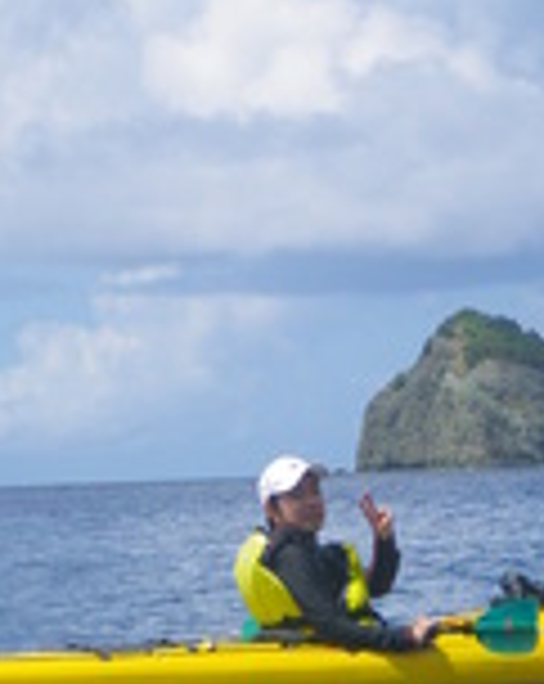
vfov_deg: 8.0
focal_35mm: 242
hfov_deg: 6.4
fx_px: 4885
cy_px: 518
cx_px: 265
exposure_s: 1/400
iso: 100
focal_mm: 16.7
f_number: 6
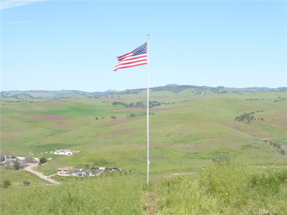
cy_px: 108
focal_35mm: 102
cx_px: 144
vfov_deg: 14.5
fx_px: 846
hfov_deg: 19.3
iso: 100
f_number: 5.3
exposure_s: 1/400
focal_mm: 18.2
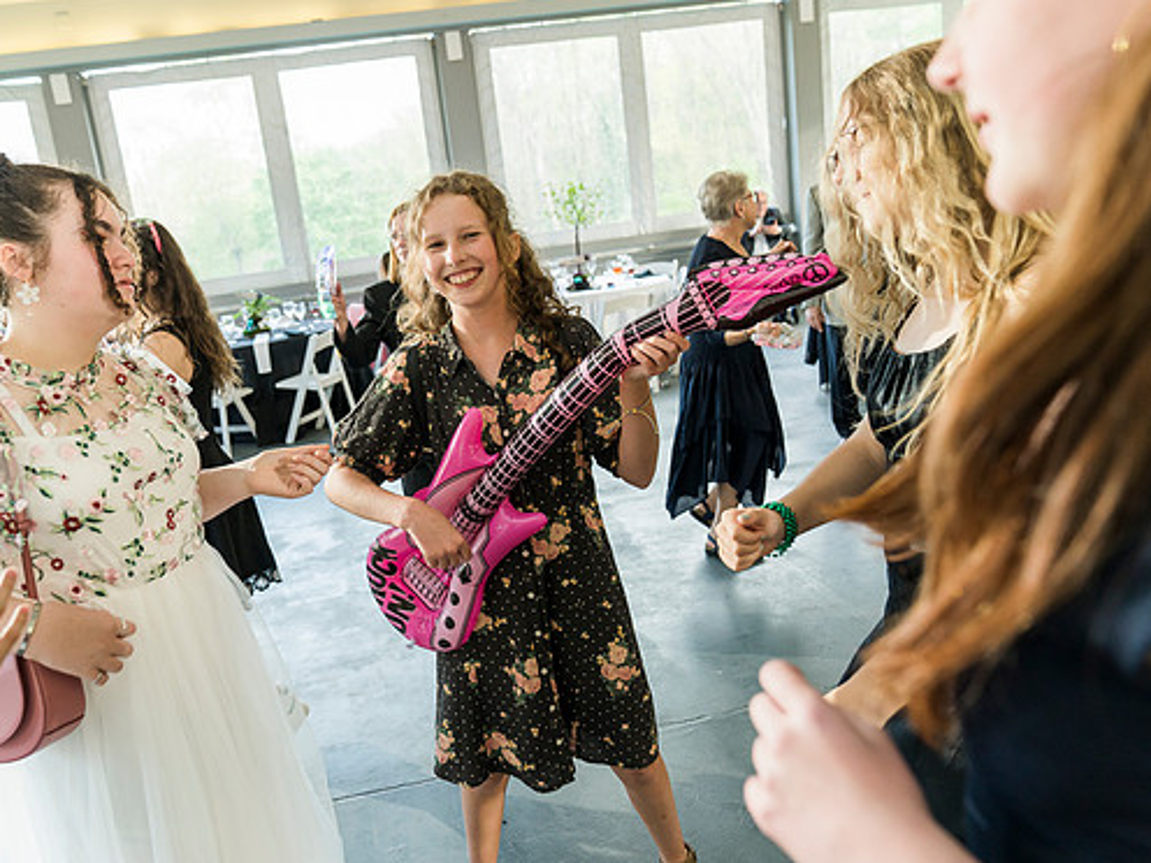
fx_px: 898
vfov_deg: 51.3
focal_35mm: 27
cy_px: 442
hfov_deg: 65.1
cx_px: 504
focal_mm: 24
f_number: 3.5
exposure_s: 1/200
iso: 1250
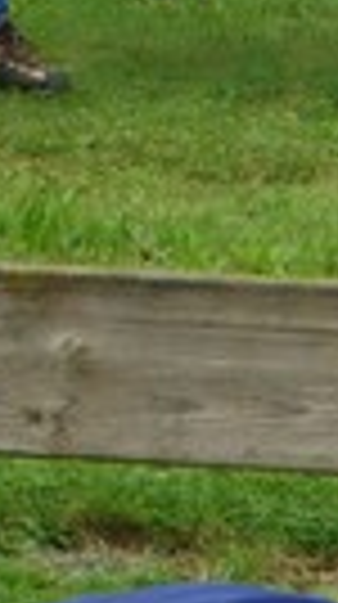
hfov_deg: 3.5
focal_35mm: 329
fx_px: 5262
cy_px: 1082
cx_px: 1325
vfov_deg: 6.4
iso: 400
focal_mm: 28
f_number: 7.1
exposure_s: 1/200
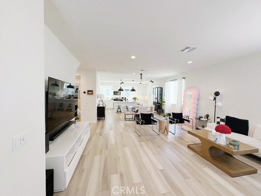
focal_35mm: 14
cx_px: 130
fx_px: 106
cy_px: 98
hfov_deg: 102.1
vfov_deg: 85.7
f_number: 2.2
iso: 100
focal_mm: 2.22
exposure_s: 1/131
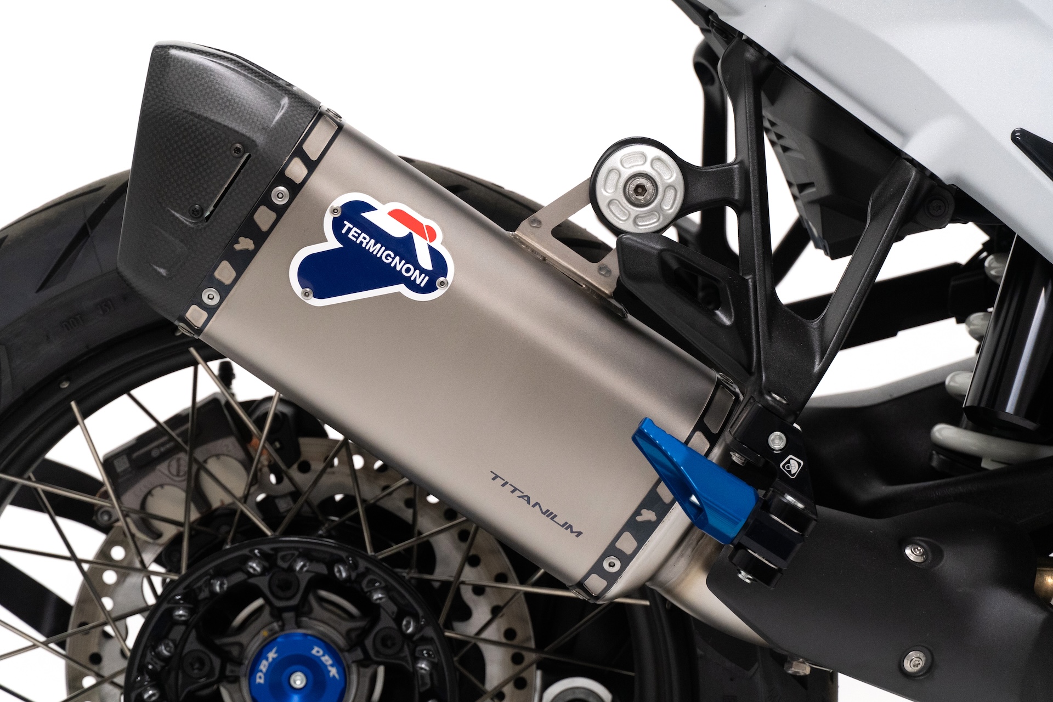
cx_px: 526
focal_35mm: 110
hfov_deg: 18.7
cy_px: 351
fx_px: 3203
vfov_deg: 12.5
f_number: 5.6
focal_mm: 73
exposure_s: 1/50
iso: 1250
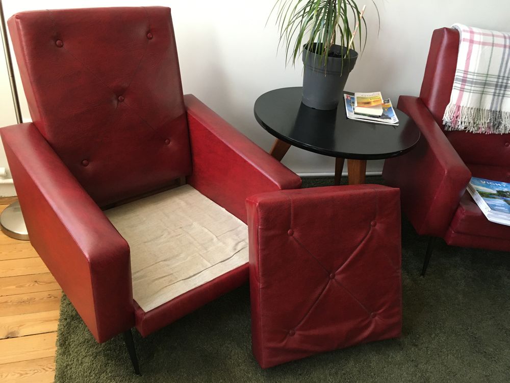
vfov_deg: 48.2
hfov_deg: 61.7
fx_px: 427
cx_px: 255
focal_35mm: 29
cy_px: 192
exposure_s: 1/33
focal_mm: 4.15
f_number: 2.2
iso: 200
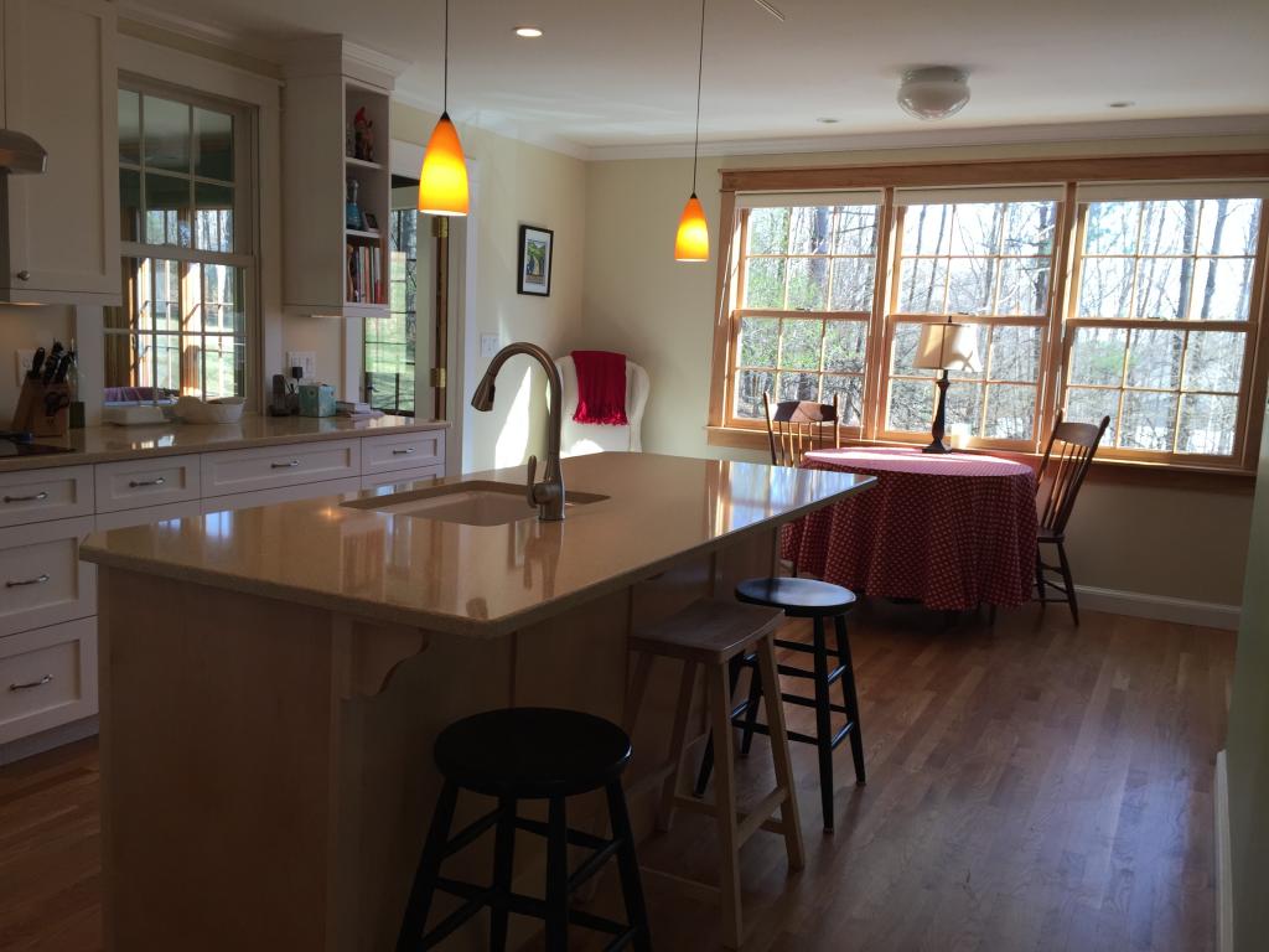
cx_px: 634
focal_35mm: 29
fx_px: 1063
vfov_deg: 48.2
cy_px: 476
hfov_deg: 61.7
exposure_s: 1/120
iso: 32
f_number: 2.2
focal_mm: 4.15
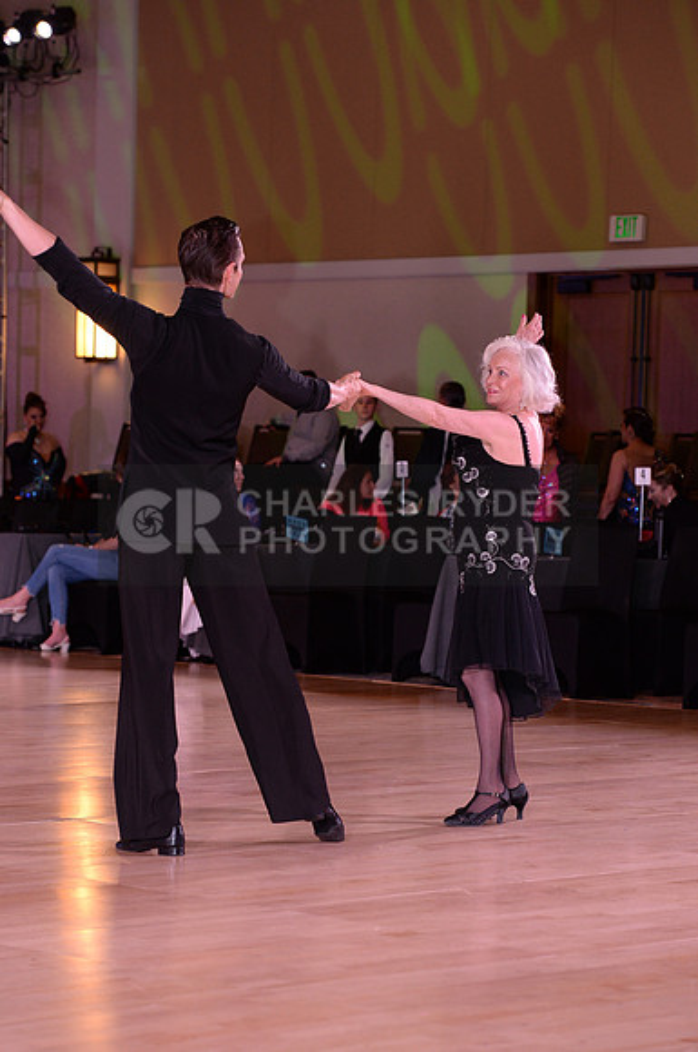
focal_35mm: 116
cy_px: 526
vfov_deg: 17.7
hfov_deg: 11.8
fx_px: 3384
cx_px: 349
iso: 2000
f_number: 4.5
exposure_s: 1/250
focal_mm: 116
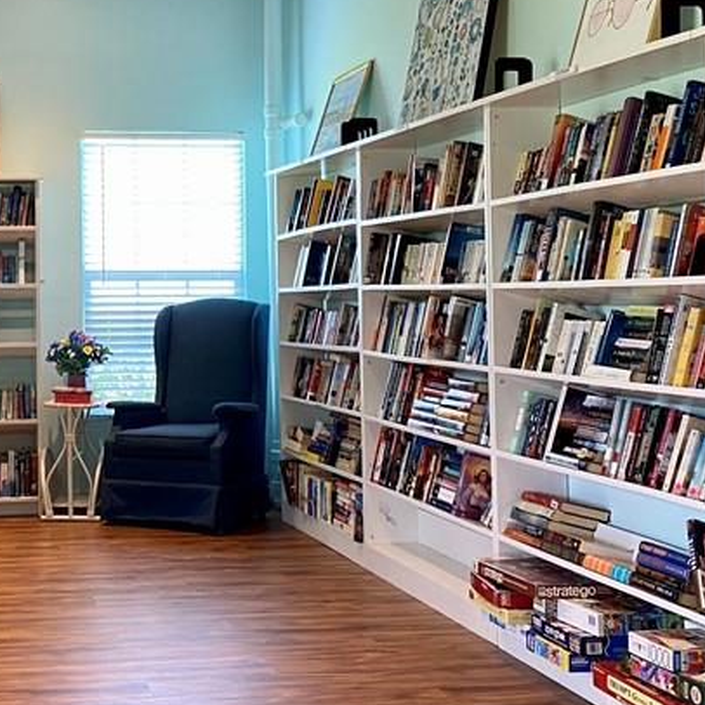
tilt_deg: +0.7
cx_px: 85
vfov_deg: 29.5
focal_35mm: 58
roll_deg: +0.3
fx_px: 1336
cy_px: 280
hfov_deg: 28.5
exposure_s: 1/60
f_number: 1.8
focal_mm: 4.25
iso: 100
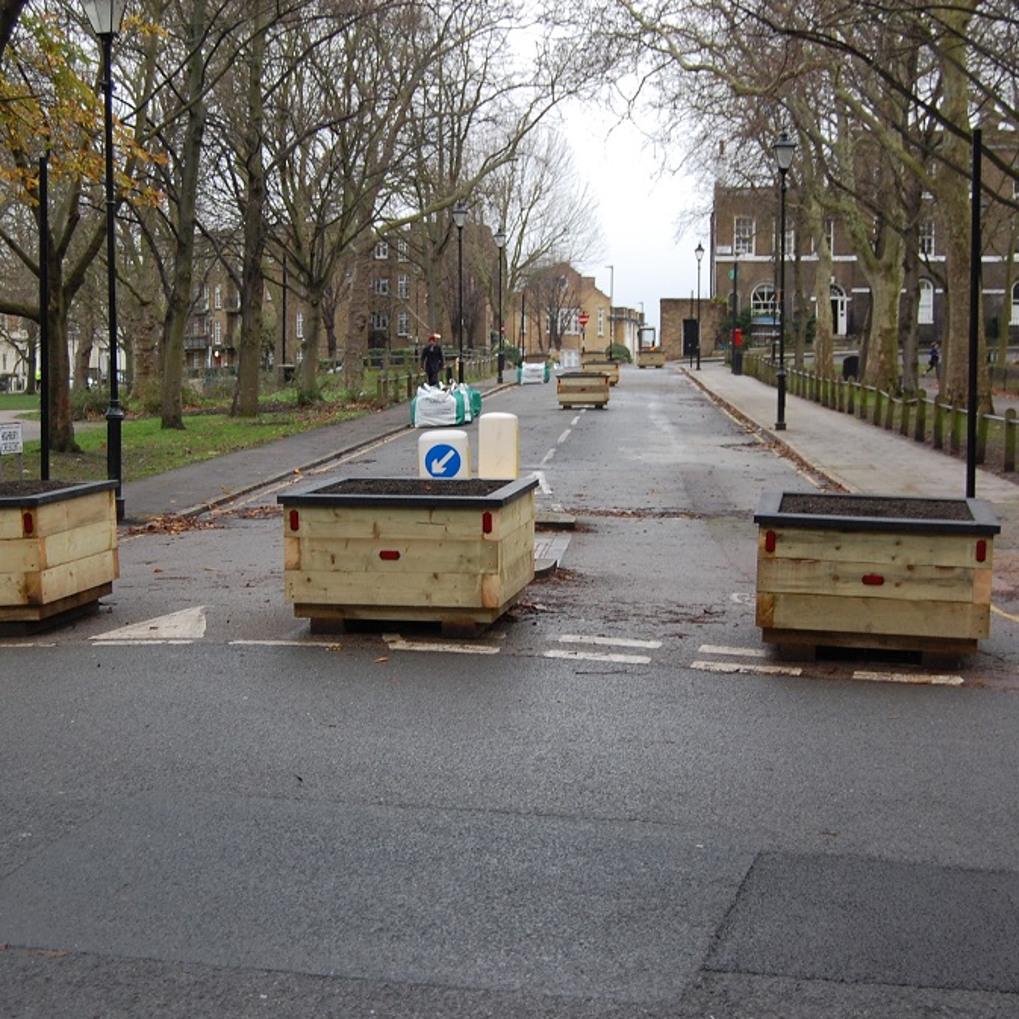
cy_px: 510
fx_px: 2065
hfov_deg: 27.7
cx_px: 436
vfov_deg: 27.7
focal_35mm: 62
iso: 400
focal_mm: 32
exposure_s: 1/100
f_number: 5
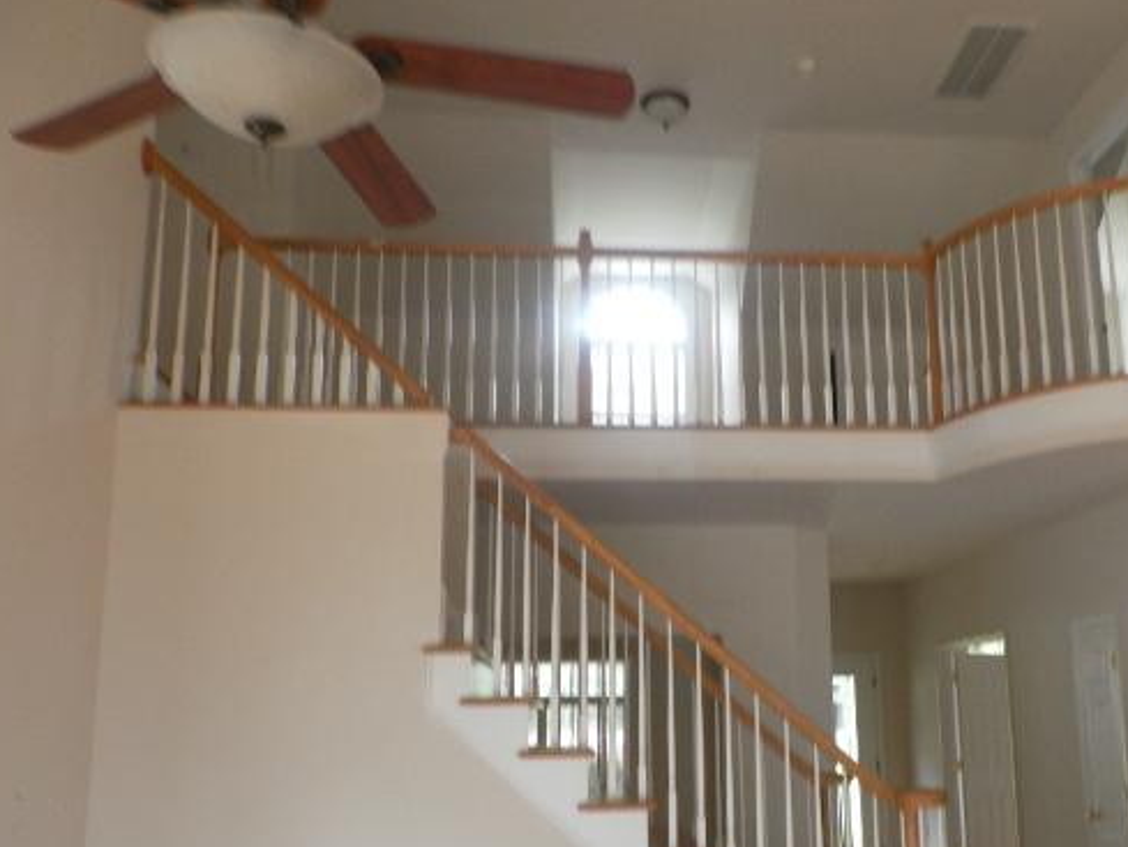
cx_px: 713
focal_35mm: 34
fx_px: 1108
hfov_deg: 53.3
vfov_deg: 41.6
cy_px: 503
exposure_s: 1/4
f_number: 2.8
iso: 80
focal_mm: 4.6
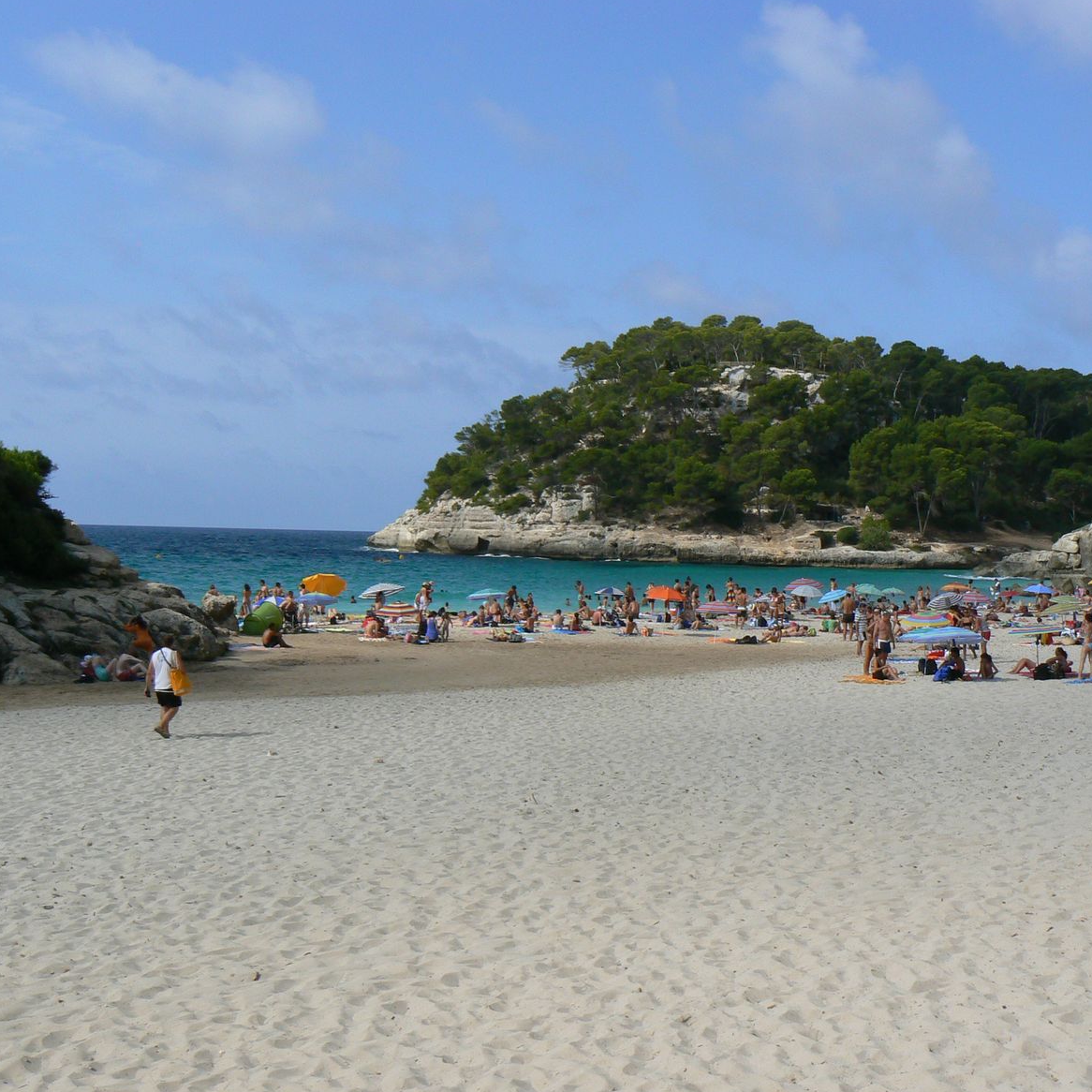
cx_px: 612
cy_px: 545
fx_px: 1535
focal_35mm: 43
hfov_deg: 39.1
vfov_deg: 39.2
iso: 80
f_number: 8
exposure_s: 1/500
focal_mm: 6
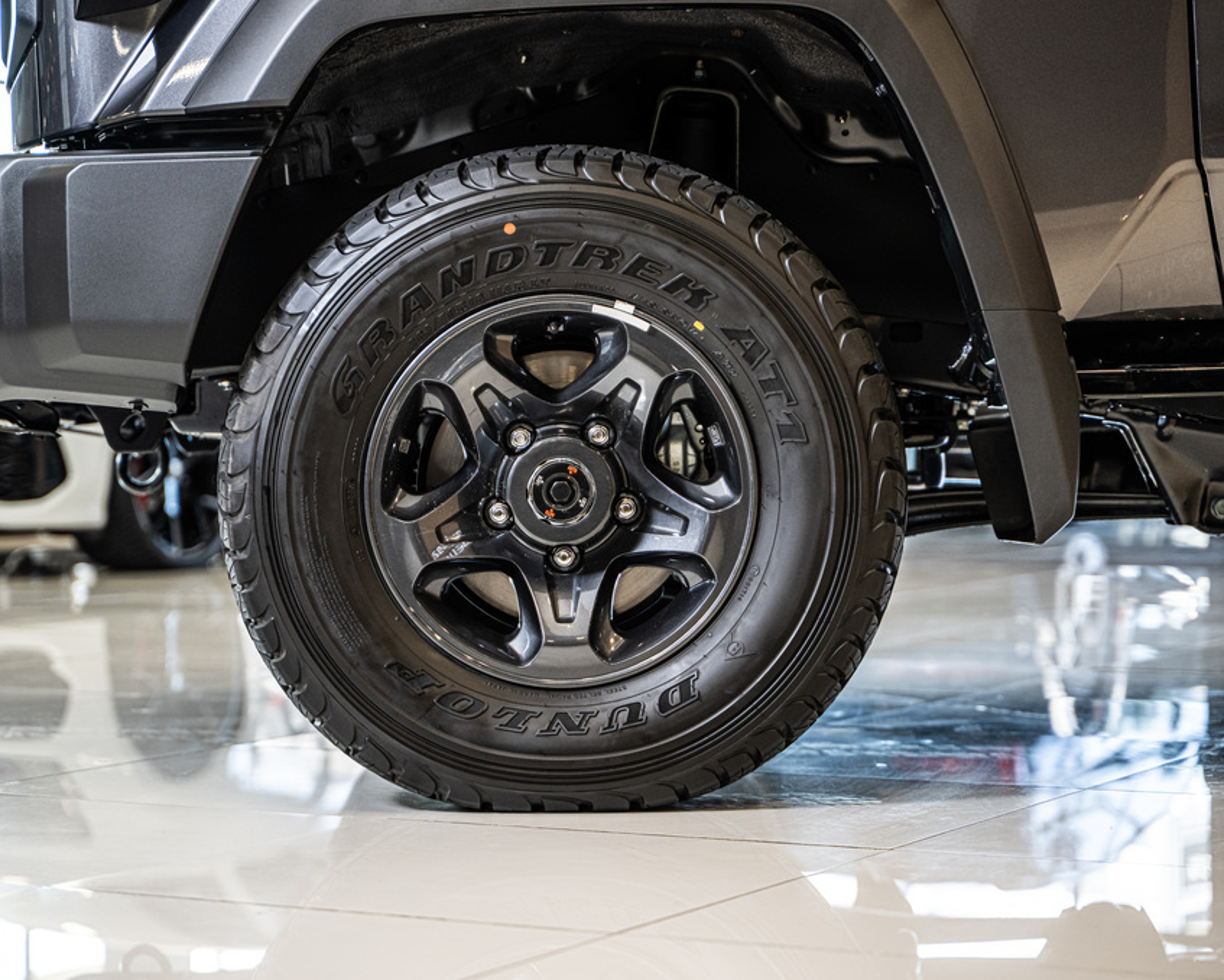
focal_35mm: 85
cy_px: 491
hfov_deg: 22.5
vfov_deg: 18.1
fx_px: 3080
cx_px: 567
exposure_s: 1/200
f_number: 2.8
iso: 640
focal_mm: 75
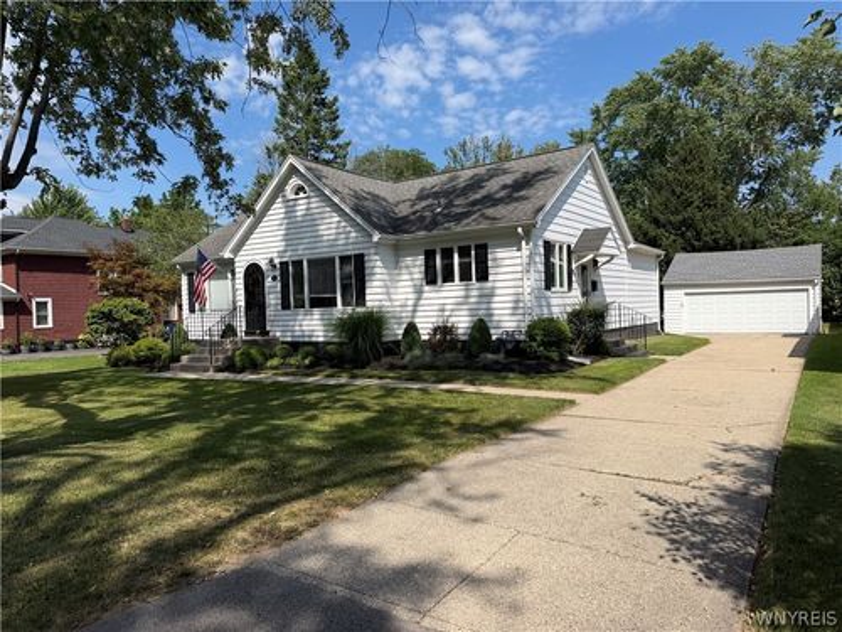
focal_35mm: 24
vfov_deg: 56.8
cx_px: 421
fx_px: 584
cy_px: 316
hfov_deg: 71.6
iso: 80
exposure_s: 1/5319
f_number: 1.78
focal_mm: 6.76
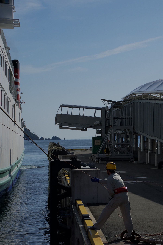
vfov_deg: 27.0
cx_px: 82
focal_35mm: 75
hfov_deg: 18.2
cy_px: 122
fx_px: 509
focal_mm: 50
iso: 200
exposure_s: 1/2000
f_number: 5.6
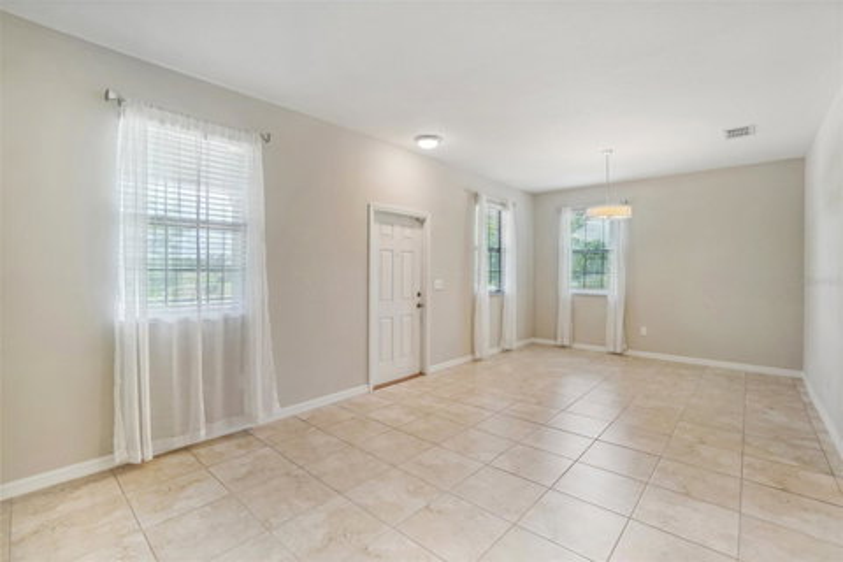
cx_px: 422
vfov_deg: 77.3
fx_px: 351
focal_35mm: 15
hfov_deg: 100.4
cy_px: 281
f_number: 4
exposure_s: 1/90
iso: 400
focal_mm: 10
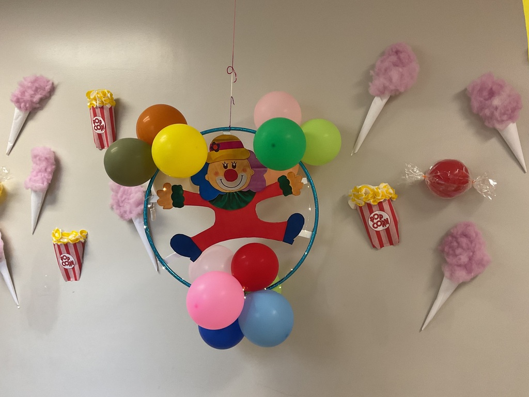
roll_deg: -2.1
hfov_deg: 61.7
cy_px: 198
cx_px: 264
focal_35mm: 29
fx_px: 443
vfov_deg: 48.2
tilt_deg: +1.6
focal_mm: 3
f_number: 1.8
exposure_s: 1/60
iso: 100
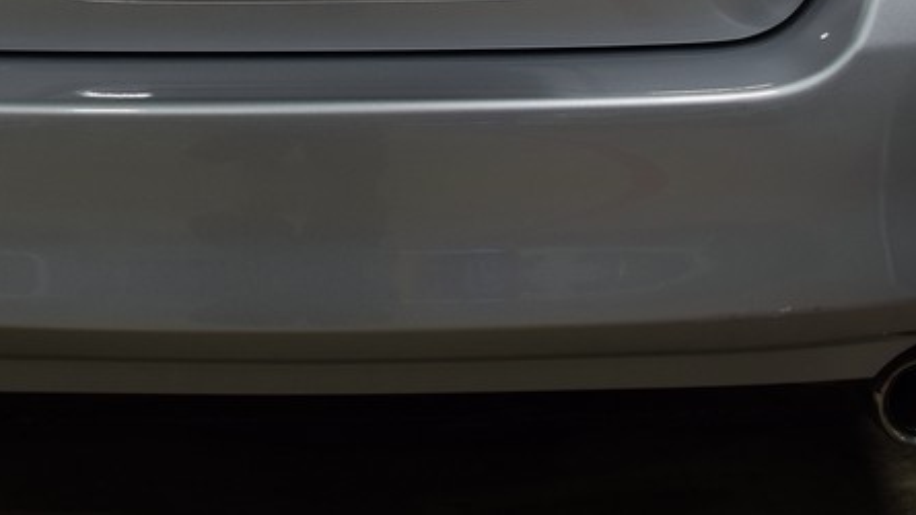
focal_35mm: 65
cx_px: 257
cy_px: -177
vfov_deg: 17.3
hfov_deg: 31.9
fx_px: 1578
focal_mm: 18
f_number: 4
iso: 400
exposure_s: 1/80
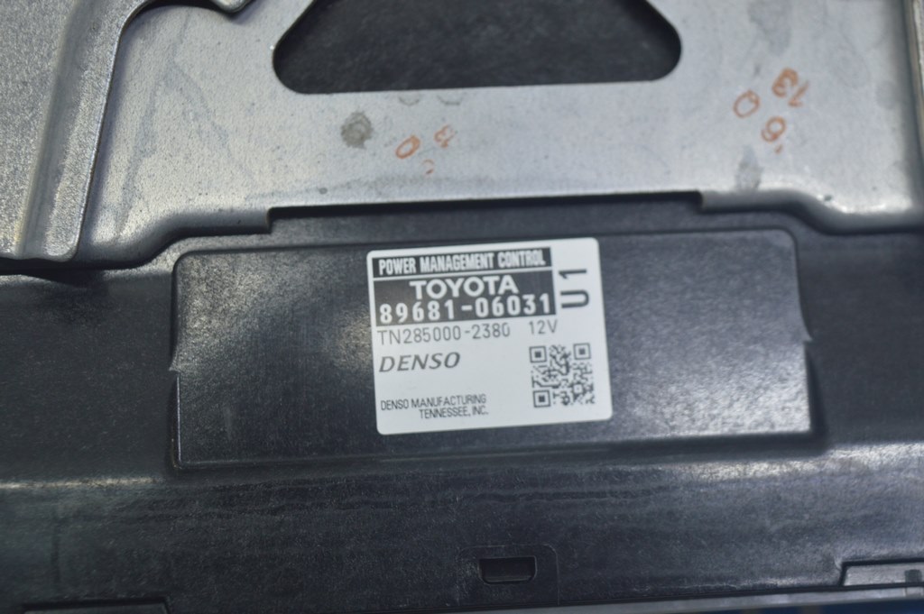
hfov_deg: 31.9
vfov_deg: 21.5
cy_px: 307
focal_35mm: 63
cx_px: 462
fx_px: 1616
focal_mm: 42
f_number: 5
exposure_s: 1/40
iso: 400
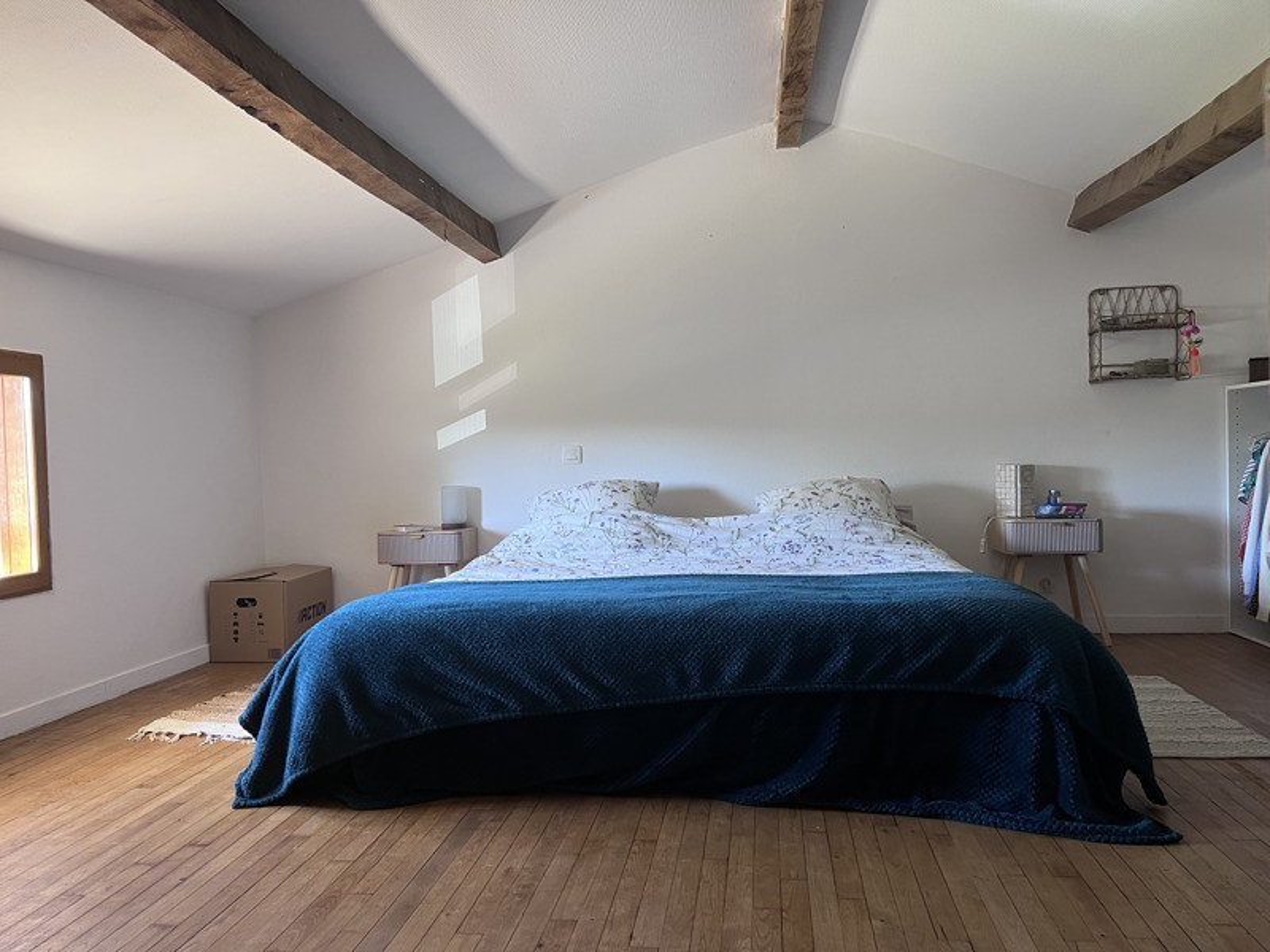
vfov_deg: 53.1
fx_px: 954
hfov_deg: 67.3
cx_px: 635
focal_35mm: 26
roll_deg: +1.9
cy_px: 476
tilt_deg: -1.7
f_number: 1.6
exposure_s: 1/60
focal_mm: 5.1
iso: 160
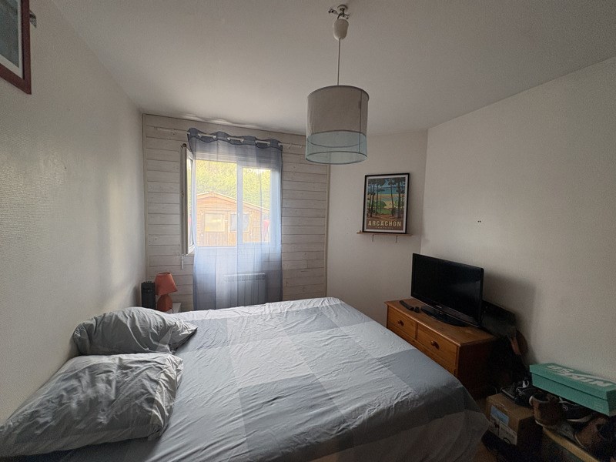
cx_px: 308
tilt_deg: -3.7
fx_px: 249
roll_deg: -1.1
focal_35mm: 14
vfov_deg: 85.7
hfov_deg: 102.1
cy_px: 231
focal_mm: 2.22
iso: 160
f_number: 2.2
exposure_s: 1/100
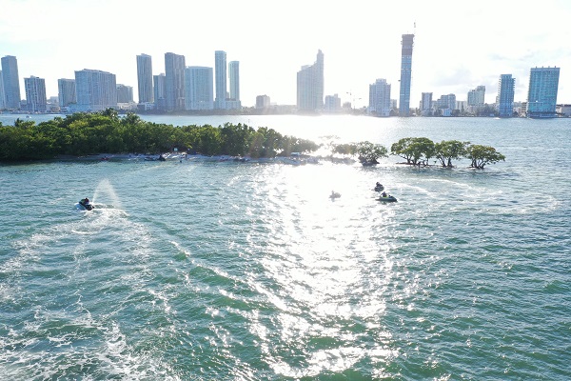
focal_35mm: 28
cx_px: 286
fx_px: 444
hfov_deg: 65.5
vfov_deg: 46.4
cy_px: 190
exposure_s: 1/320
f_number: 5.6
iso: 100
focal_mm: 10.26
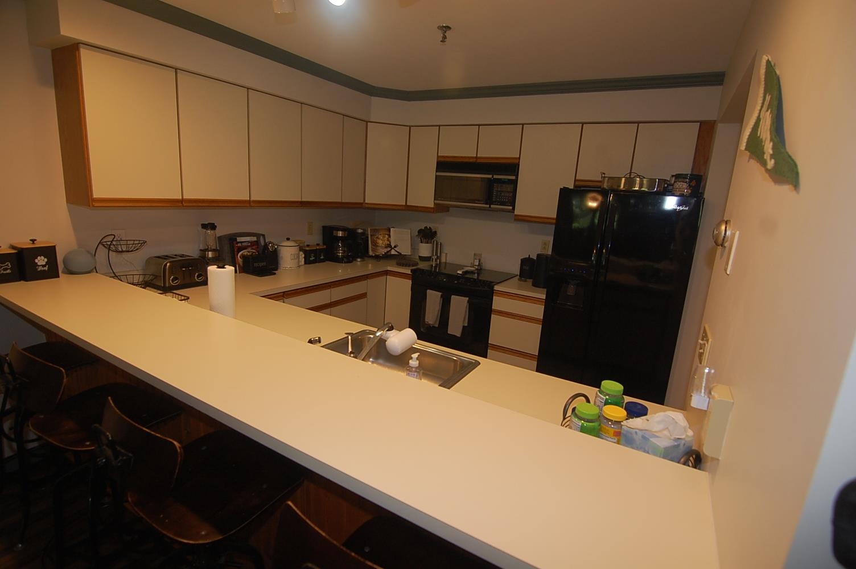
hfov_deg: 95.0
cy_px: 284
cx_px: 428
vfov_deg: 72.0
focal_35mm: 16
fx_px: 392
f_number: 4
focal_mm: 11
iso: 400
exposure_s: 1/60
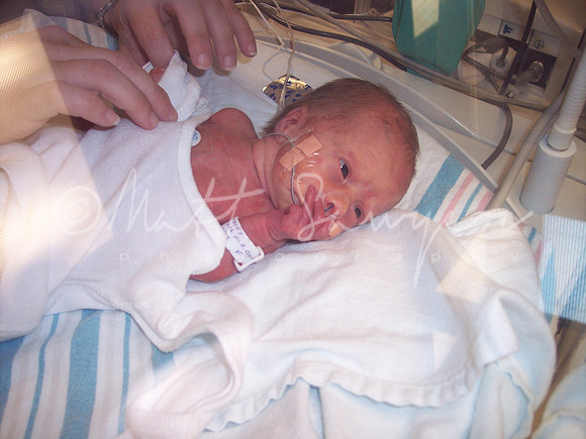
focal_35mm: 39
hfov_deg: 47.9
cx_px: 293
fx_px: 660
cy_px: 220
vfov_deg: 36.8
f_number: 2.8
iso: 140
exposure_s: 1/60
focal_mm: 8
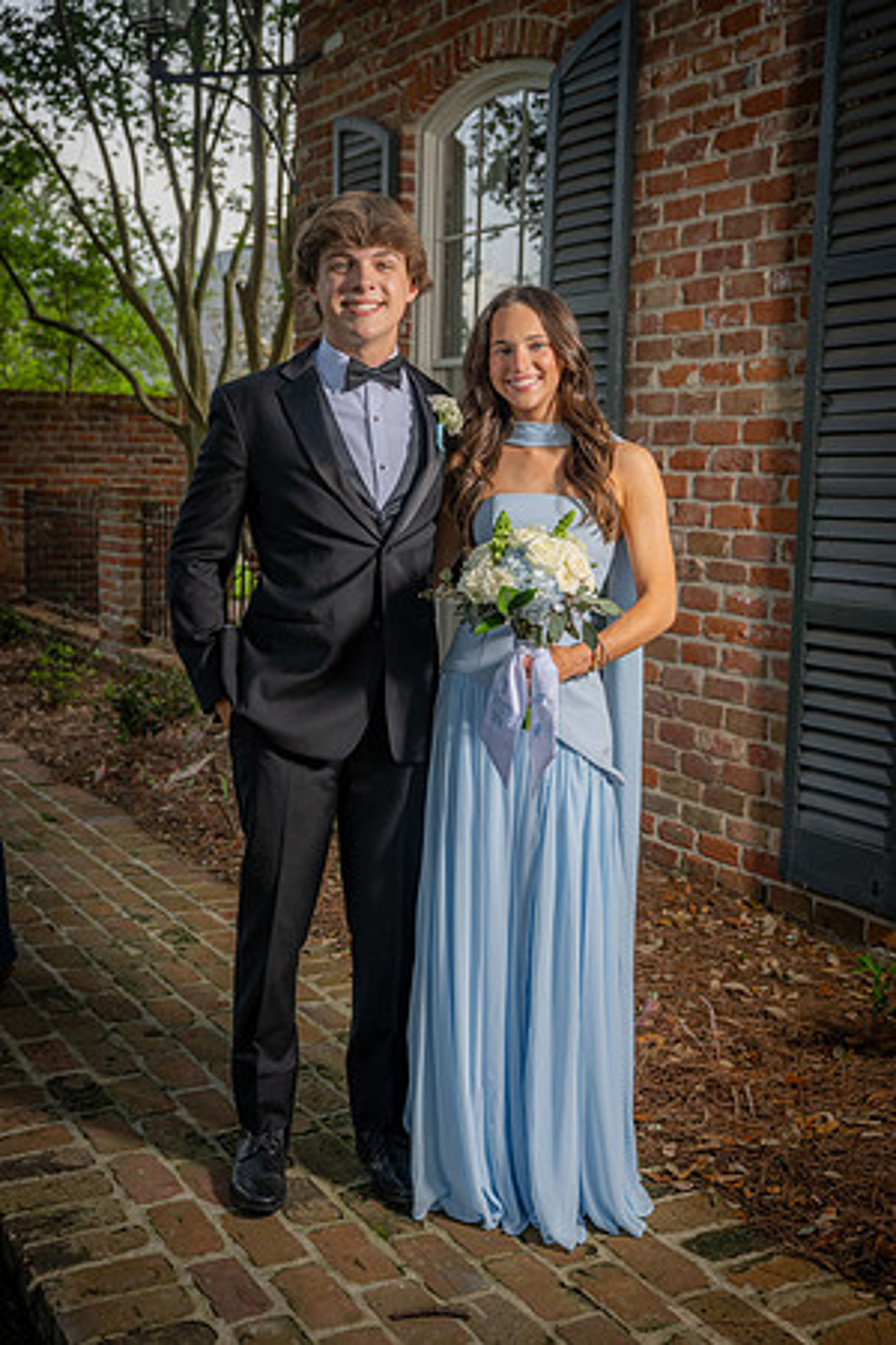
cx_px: 448
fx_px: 1531
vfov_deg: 47.4
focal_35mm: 41
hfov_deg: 32.6
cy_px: 672
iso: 100
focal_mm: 41
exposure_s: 1/160
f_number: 5
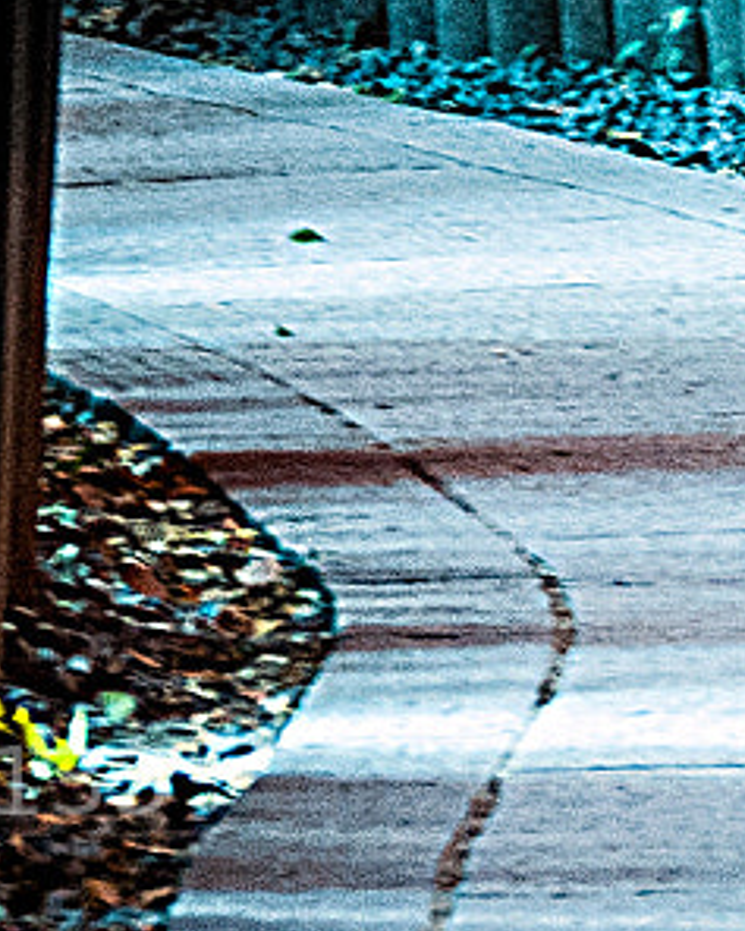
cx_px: 1037
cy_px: -643
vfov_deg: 3.4
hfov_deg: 2.7
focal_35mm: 571
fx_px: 15717
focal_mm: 75
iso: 640
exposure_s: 1/25
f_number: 5
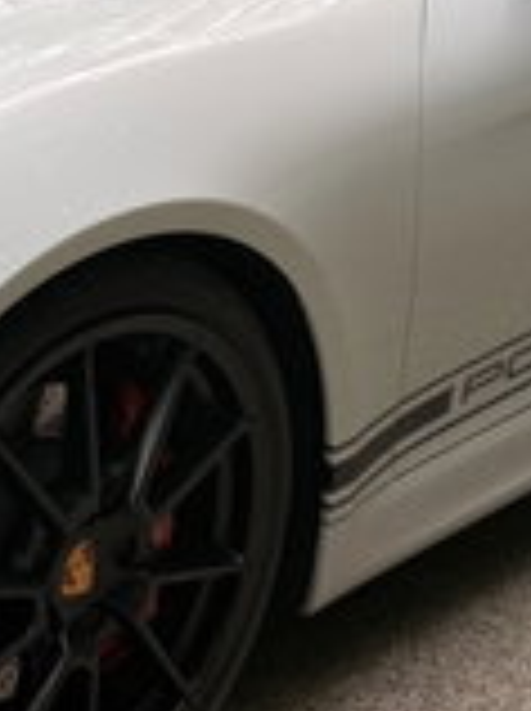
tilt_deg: -18.6
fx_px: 2399
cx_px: -117
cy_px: 45
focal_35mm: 117
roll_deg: -2.8
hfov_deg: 12.3
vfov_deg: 16.6
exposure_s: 1/358
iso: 80
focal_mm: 6.76
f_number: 1.78
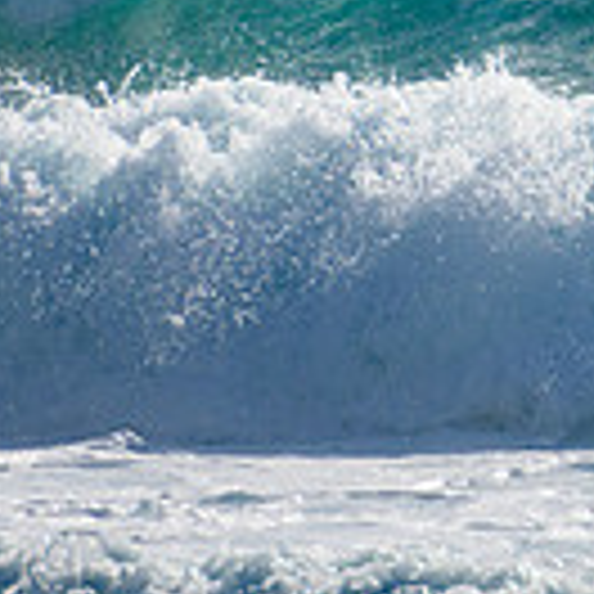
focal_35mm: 2248
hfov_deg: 0.8
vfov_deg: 0.8
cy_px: -169
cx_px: 1179
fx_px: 43643
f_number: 5.6
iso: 220
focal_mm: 400
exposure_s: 1/2000
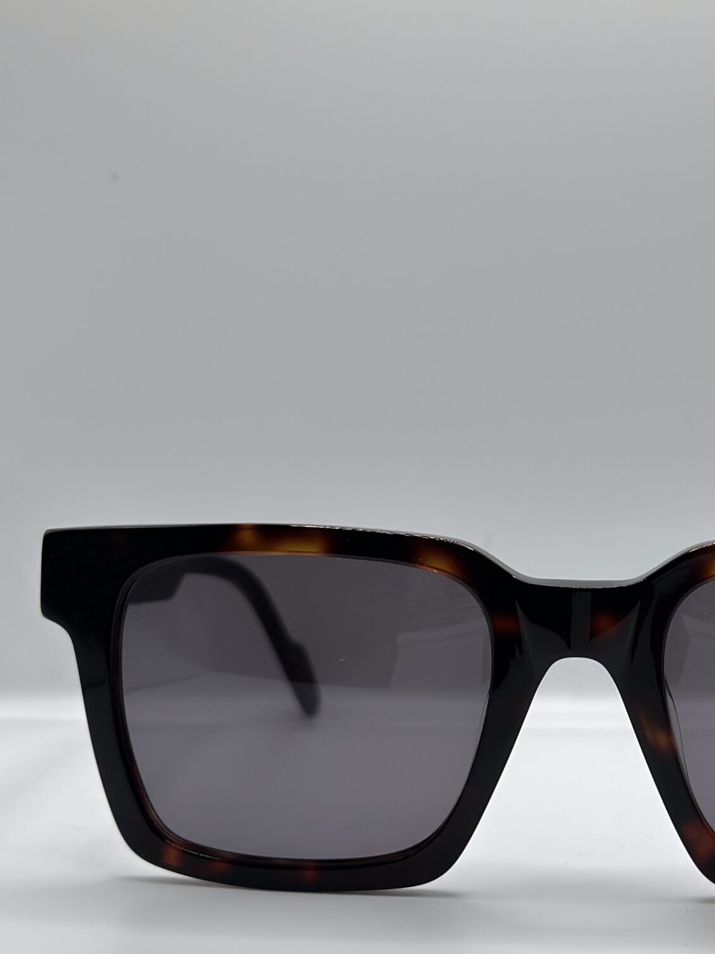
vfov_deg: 23.8
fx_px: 2259
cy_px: 471
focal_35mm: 82
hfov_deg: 17.9
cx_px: 559
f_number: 1.78
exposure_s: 1/464
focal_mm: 6.86
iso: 80
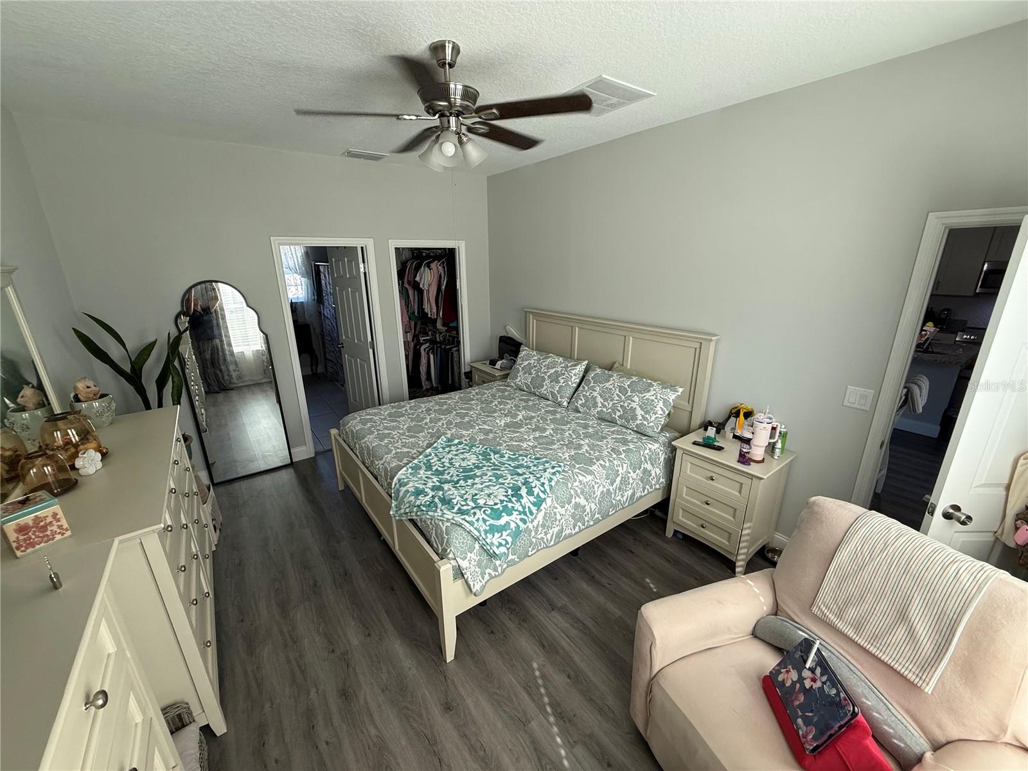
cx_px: 514
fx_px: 416
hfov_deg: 102.1
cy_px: 386
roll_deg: +0.1
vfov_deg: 85.7
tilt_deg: -16.0
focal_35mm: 14
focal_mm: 2.22
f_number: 2.2
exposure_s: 1/99
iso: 160
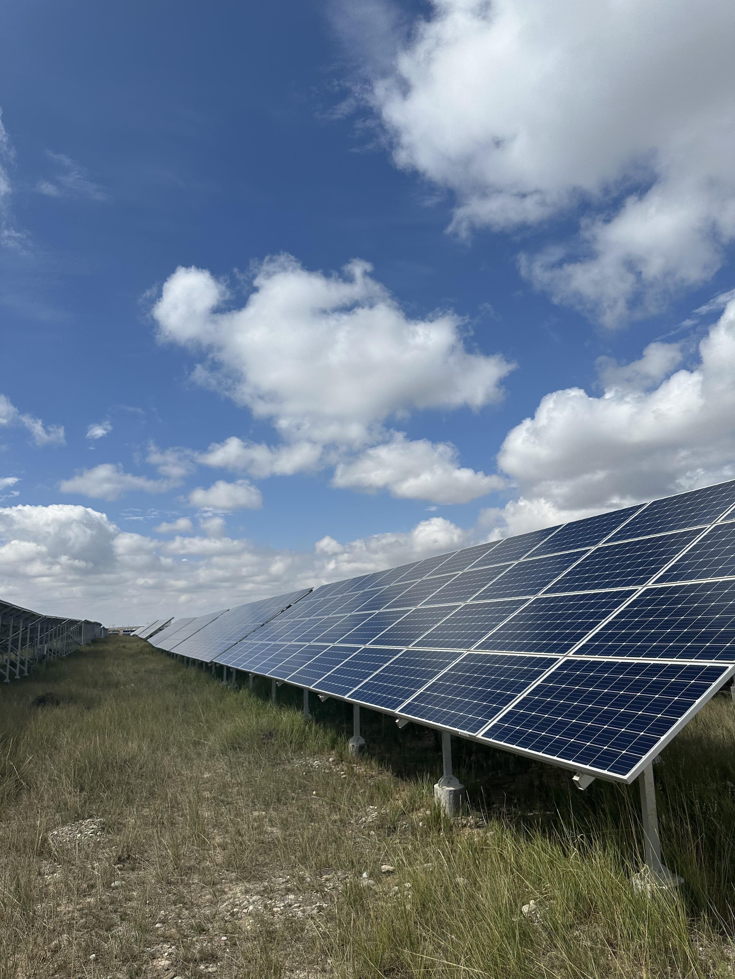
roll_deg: -2.0
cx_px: 368
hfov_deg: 56.8
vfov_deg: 71.6
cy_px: 490
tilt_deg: +13.4
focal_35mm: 24
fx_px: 679
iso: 80
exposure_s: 1/8197
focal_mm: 6.86
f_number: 1.78
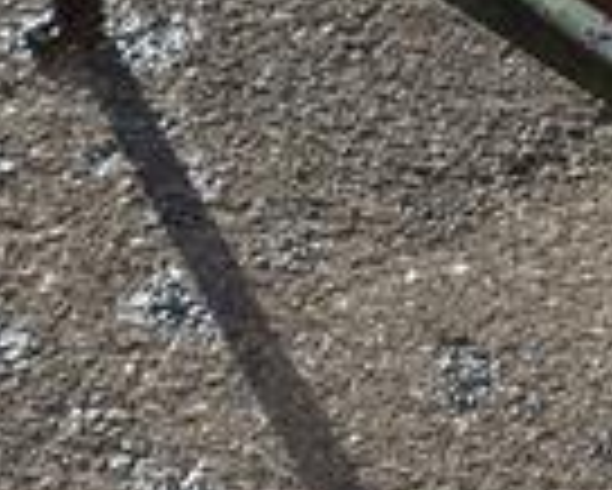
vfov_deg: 8.5
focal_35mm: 174
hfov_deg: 10.7
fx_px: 3154
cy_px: -450
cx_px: 904
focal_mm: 19
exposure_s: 1/200
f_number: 6.3
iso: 100
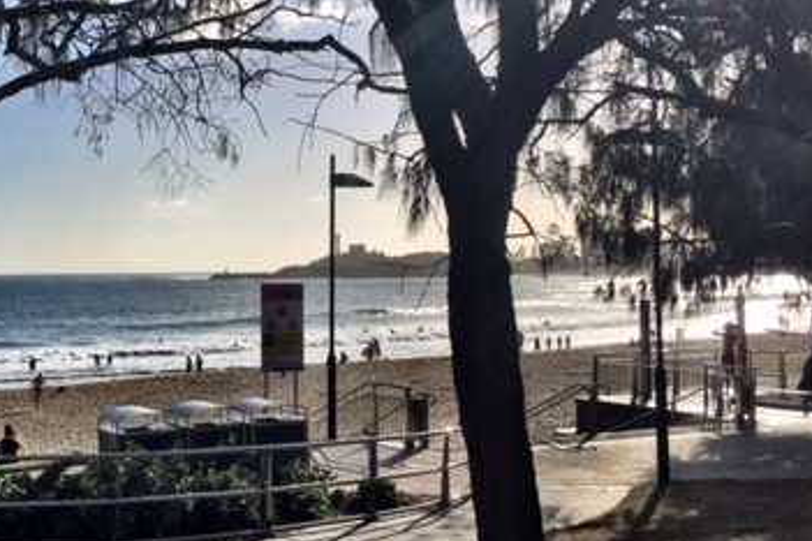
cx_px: 208
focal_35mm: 55
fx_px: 1240
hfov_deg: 35.5
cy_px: 257
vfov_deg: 24.6
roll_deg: -0.4
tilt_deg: +2.0
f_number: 2.2
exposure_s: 1/6623
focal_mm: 4.15
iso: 32
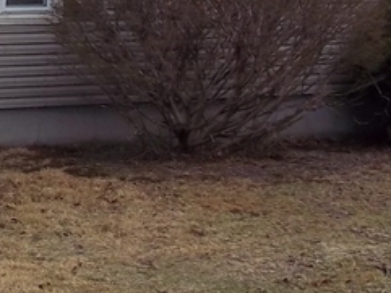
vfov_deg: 9.5
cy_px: -120
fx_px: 1729
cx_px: -165
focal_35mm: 153
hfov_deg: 12.4
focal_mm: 6.5
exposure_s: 1/500
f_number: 3.1
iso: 80
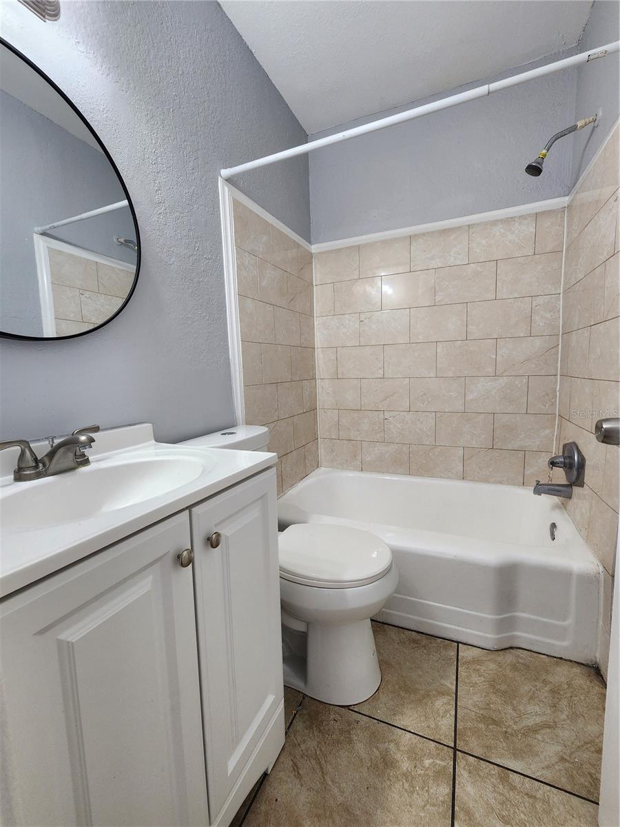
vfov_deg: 106.2
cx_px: 310
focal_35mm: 13
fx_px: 310
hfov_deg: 89.9
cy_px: 414
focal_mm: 2.2
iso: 125
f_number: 2.2
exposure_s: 1/60
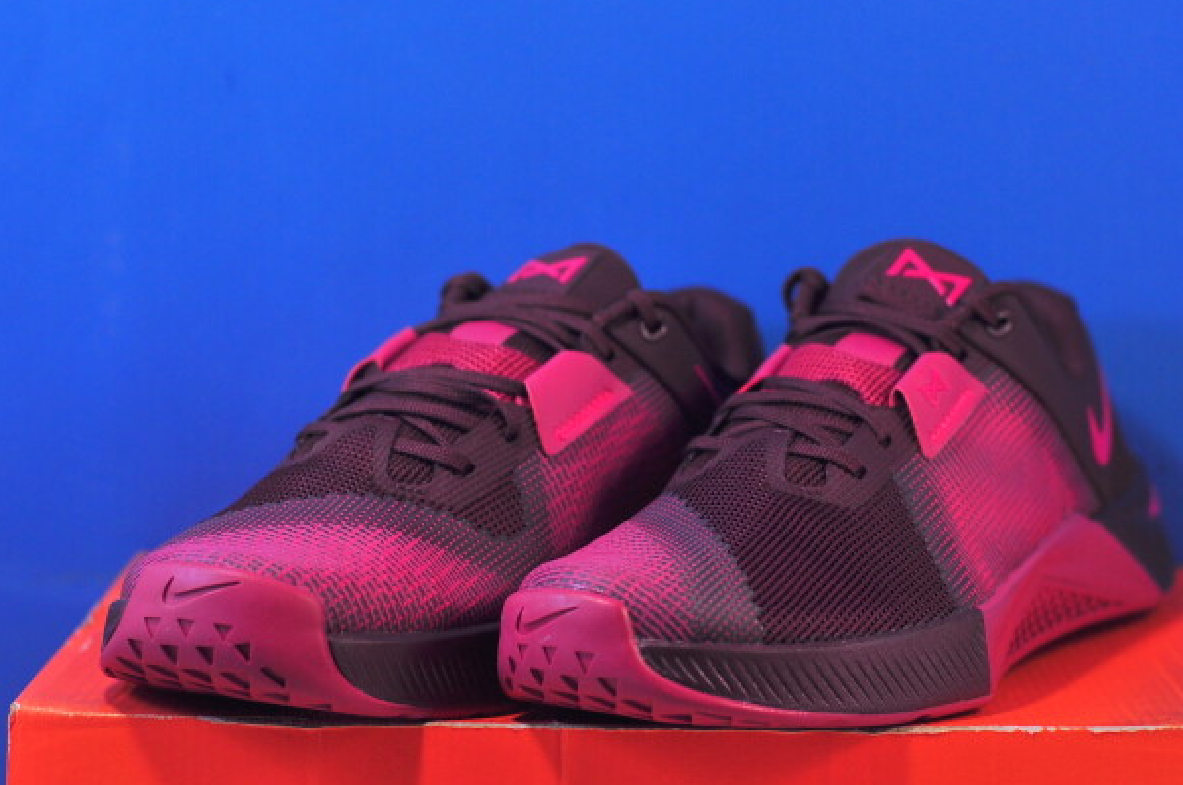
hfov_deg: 20.4
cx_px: 653
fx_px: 3281
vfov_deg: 13.6
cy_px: 289
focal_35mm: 100
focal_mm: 50
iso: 250
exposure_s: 1/320
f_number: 2.8
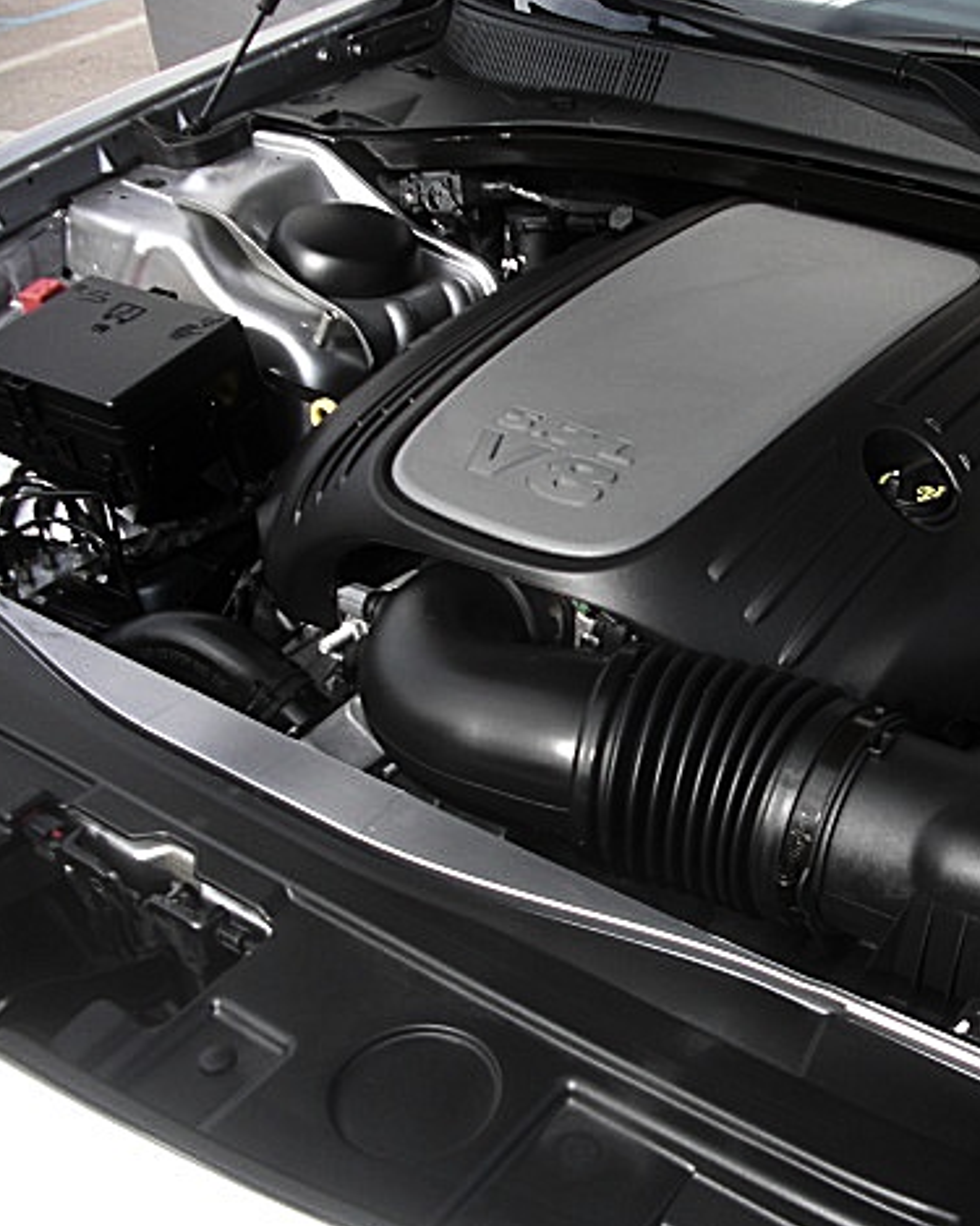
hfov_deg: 30.5
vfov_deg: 38.8
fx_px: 1741
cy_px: 617
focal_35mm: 48
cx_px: 823
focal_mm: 6.3
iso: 50
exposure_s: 1/250
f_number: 2.8
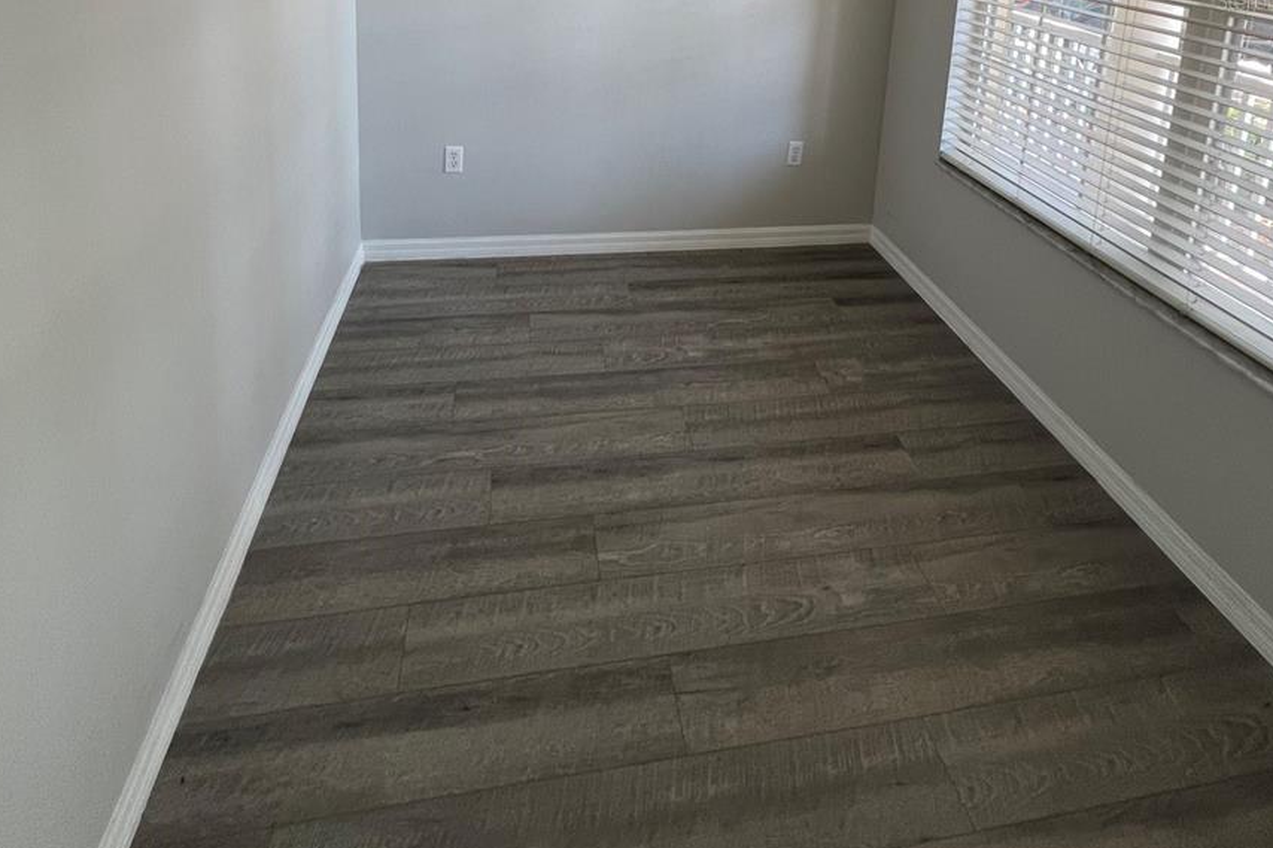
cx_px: 650
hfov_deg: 86.9
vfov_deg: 51.6
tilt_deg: -9.1
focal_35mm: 19
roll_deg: -1.3
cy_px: 0
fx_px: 672
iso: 160
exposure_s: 1/99
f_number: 1.8
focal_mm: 1.57
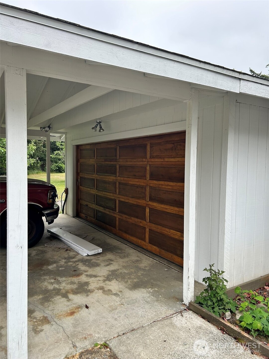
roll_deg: -0.7
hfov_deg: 53.1
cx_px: 134
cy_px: 180
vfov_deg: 67.3
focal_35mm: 26
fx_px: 269
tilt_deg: -1.9
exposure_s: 1/1029
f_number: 1.5
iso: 50
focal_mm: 5.7
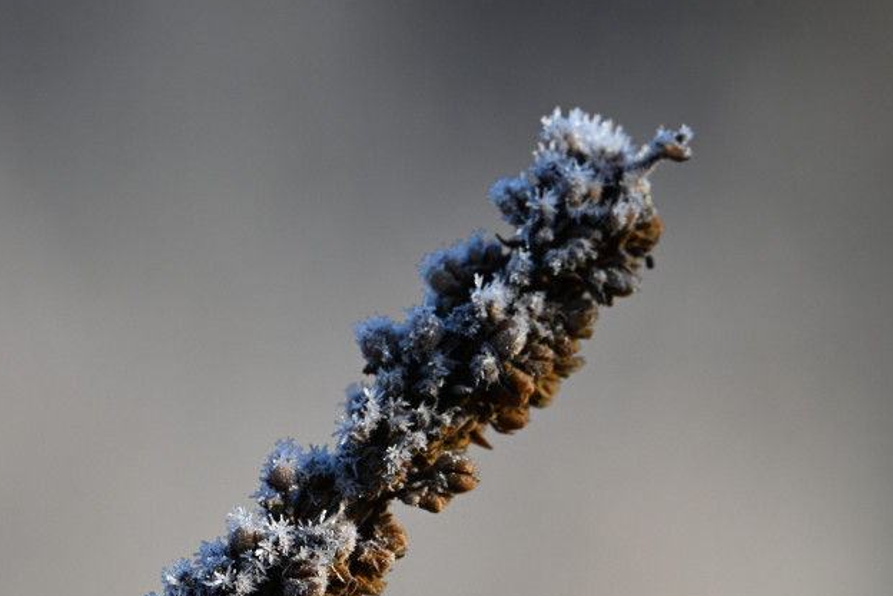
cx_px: 349
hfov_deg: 2.0
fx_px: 25324
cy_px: 447
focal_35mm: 1021
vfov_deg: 1.3
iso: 800
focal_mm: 600
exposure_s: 1/1000
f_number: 9
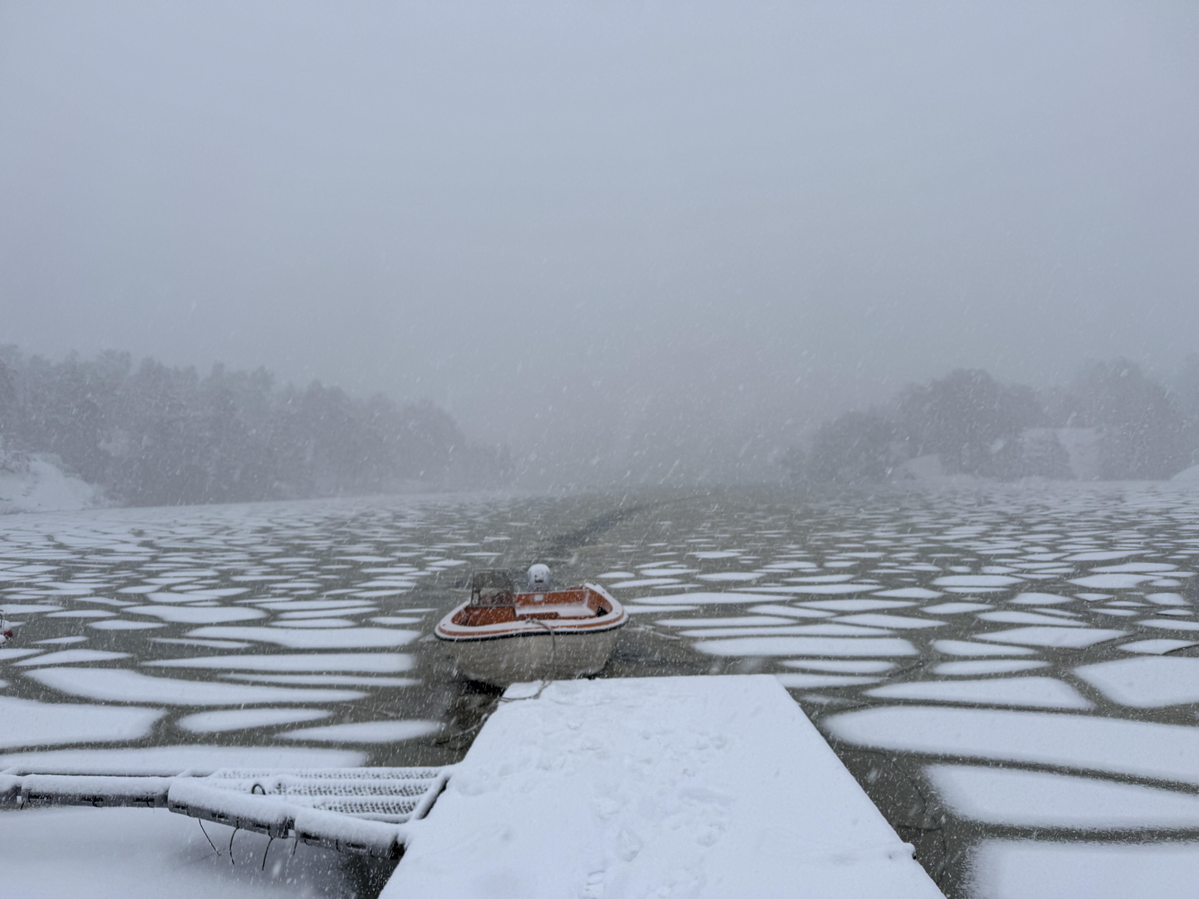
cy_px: 450
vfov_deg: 56.8
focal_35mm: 24
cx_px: 600
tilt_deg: +2.2
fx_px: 831
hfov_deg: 71.6
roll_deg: +1.6
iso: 64
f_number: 1.78
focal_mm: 6.76
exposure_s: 1/189
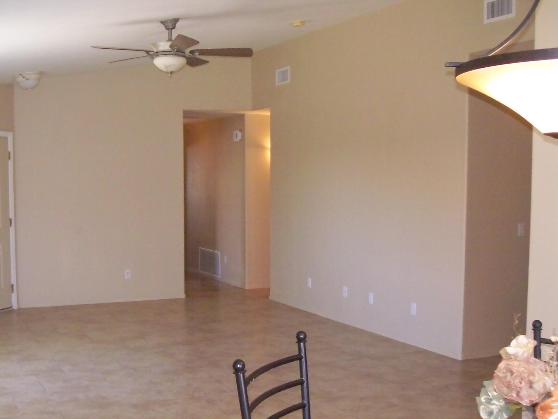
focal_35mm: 45
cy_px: 233
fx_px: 725
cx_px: 212
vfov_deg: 32.2
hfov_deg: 41.8
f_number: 2.7
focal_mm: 6
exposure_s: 1/64
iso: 160
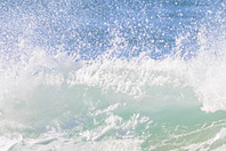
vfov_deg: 0.4
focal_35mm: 3206
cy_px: 121
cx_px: 287
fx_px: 20125
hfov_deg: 0.6
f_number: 11
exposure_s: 1/2000
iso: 1000
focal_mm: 800
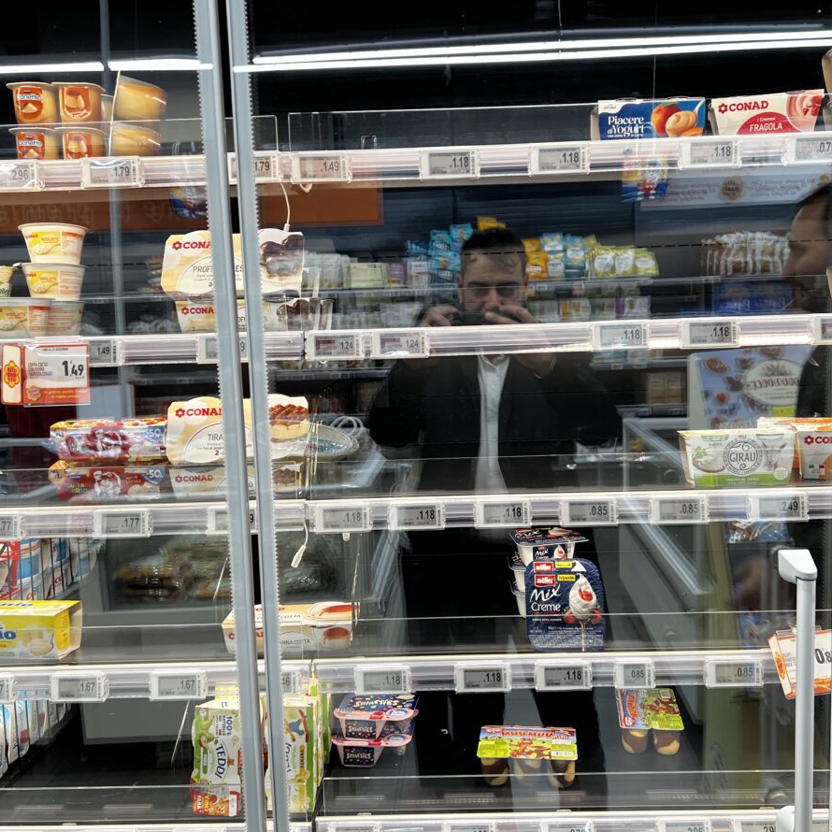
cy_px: 414
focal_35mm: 31
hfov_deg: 52.5
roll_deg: +2.3
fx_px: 843
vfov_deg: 52.5
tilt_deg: -5.6
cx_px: 452
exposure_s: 1/100
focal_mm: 5.7
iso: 80
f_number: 1.5
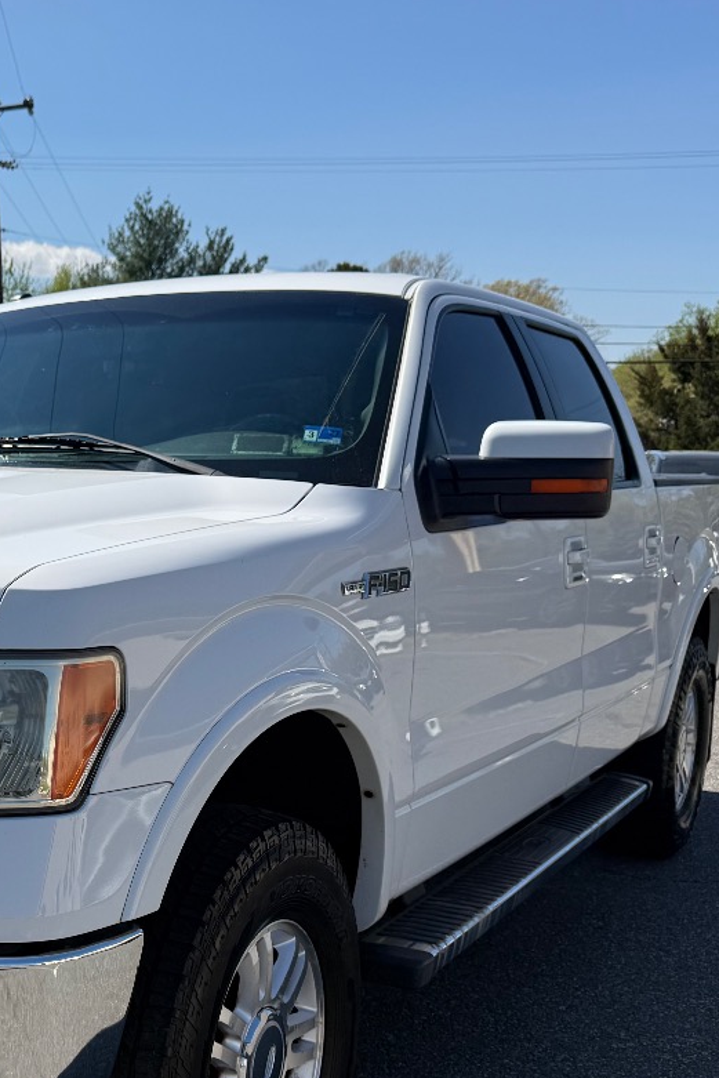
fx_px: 1377
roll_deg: +0.2
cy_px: 650
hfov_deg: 27.5
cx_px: -7
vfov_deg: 42.5
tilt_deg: -9.4
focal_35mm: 46
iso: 80
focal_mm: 6.76
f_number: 1.78
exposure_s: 1/5714
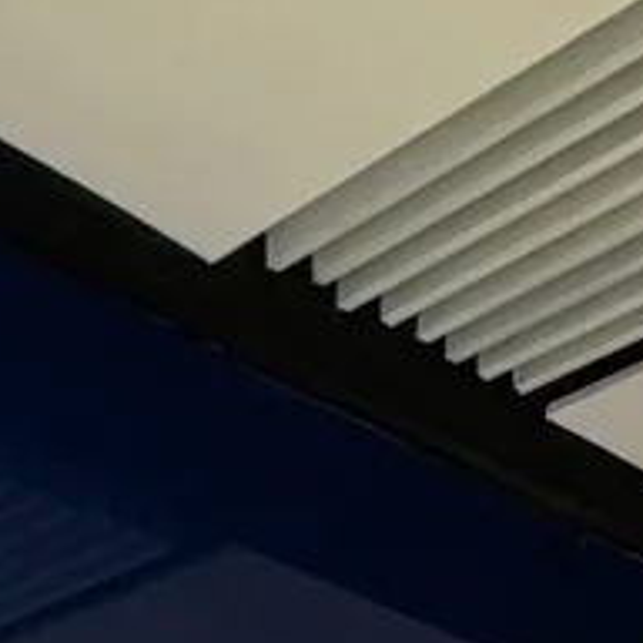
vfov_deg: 13.6
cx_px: -392
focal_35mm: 93
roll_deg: -1.4
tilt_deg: -4.6
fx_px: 1954
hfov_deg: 16.6
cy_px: 1541
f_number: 2.2
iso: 100
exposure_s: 1/120
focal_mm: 2.22
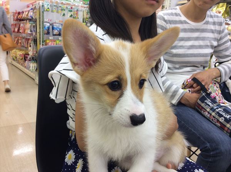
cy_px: 86
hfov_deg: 56.9
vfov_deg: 44.0
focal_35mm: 32
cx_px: 116
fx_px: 213
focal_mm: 3.3
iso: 32
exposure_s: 1/24
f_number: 2.4
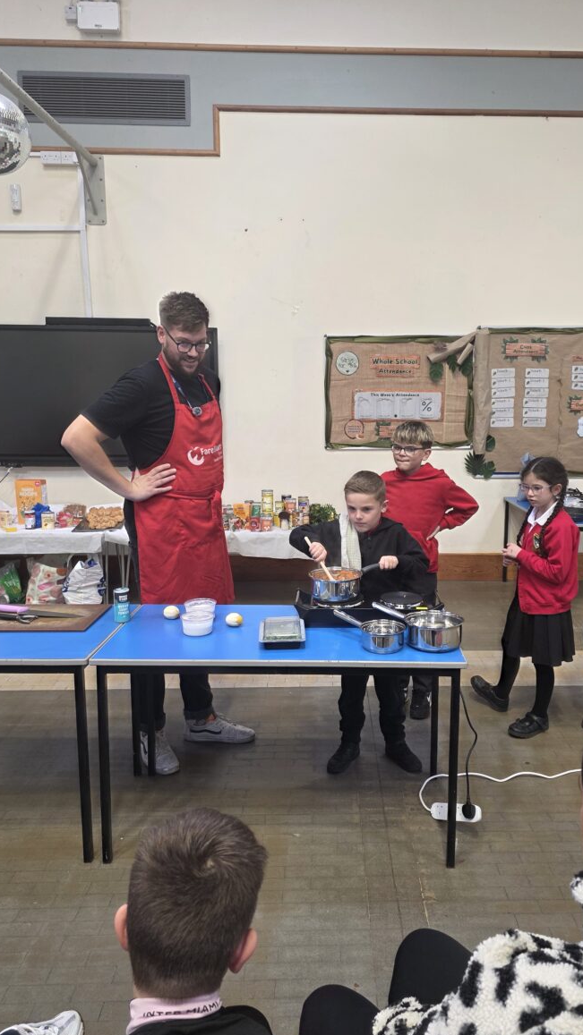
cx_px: 350
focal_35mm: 26
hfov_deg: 44.2
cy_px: 505
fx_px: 714
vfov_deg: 71.9
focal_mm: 6.3
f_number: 1.7
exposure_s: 1/100
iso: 200
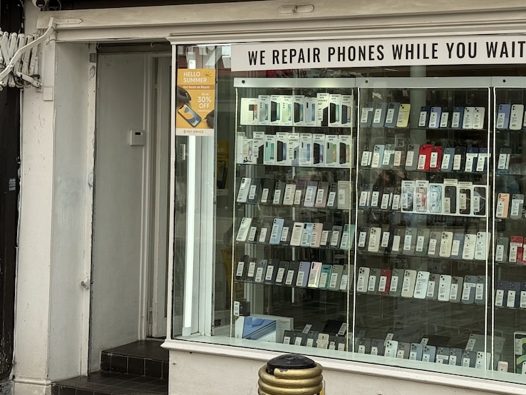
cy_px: 76
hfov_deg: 24.8
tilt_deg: +3.5
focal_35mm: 78
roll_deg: -2.2
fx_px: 1186
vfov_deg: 18.7
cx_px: 365
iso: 64
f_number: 1.78
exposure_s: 1/2033
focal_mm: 6.76
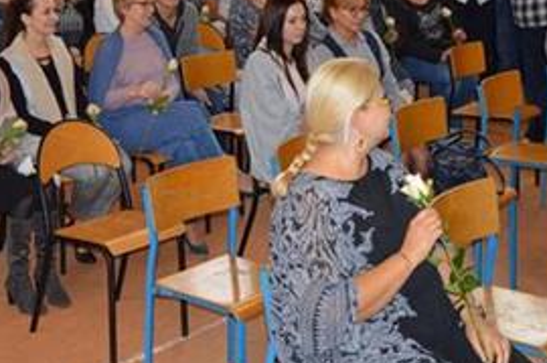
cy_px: -16
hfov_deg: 31.0
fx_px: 986
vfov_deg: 20.1
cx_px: 233
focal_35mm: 65
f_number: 3.5
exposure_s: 1/100
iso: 400
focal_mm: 18
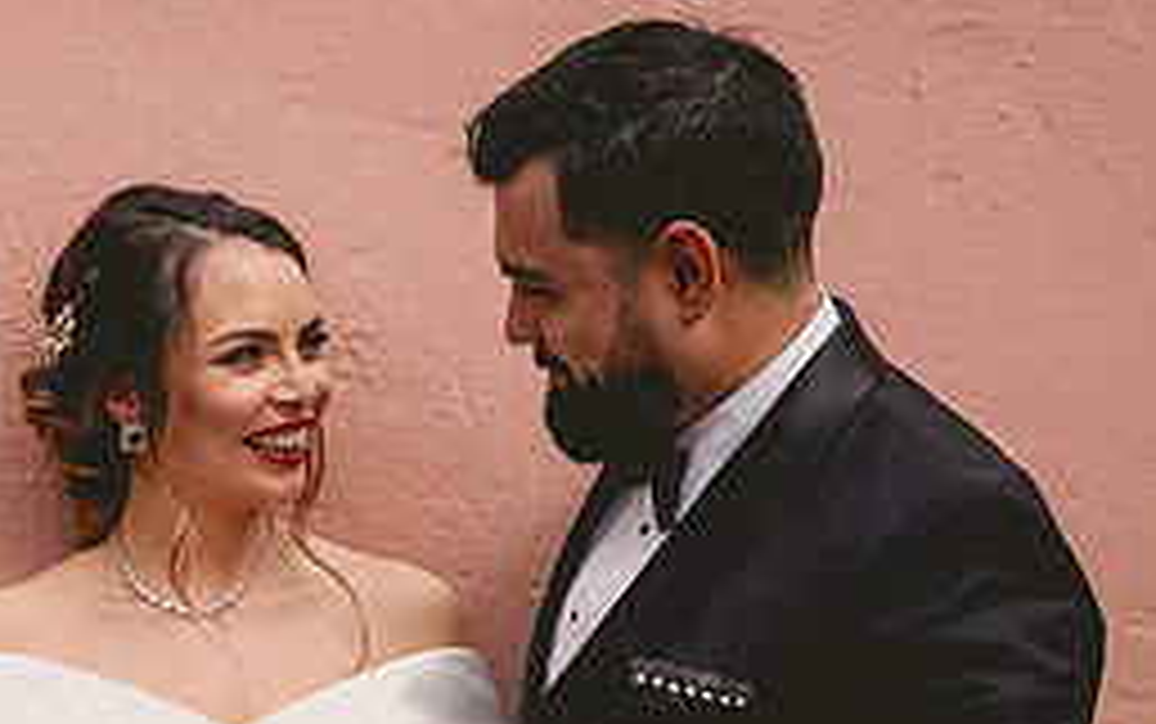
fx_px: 3625
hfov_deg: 17.9
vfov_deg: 11.3
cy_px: 791
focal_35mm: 115
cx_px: 144
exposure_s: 1/800
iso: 64
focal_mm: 50
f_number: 1.8
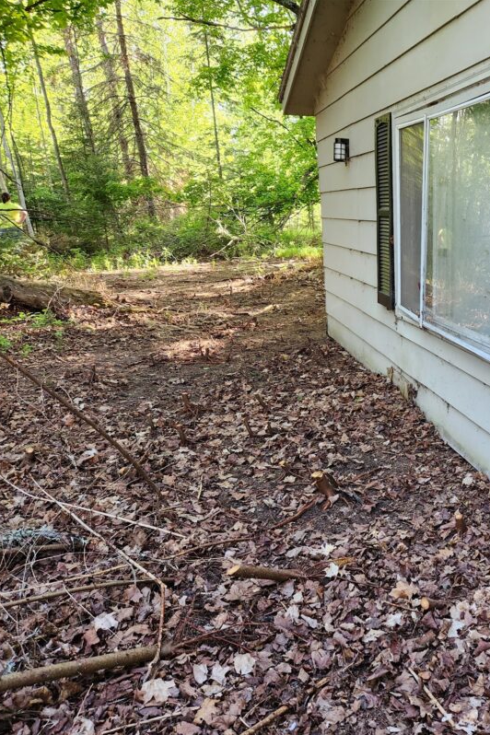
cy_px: 368
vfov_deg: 58.7
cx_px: 465
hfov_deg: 37.6
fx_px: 653
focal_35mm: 32
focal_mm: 5.4
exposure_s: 1/120
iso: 160
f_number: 1.8
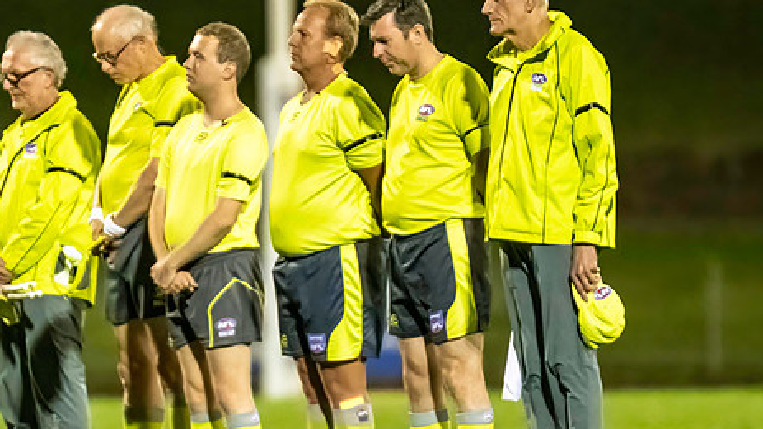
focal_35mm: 844
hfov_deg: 2.6
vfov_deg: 1.4
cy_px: 187
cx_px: 203
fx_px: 17069
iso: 10000
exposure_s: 1/1000
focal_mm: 300
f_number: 2.8
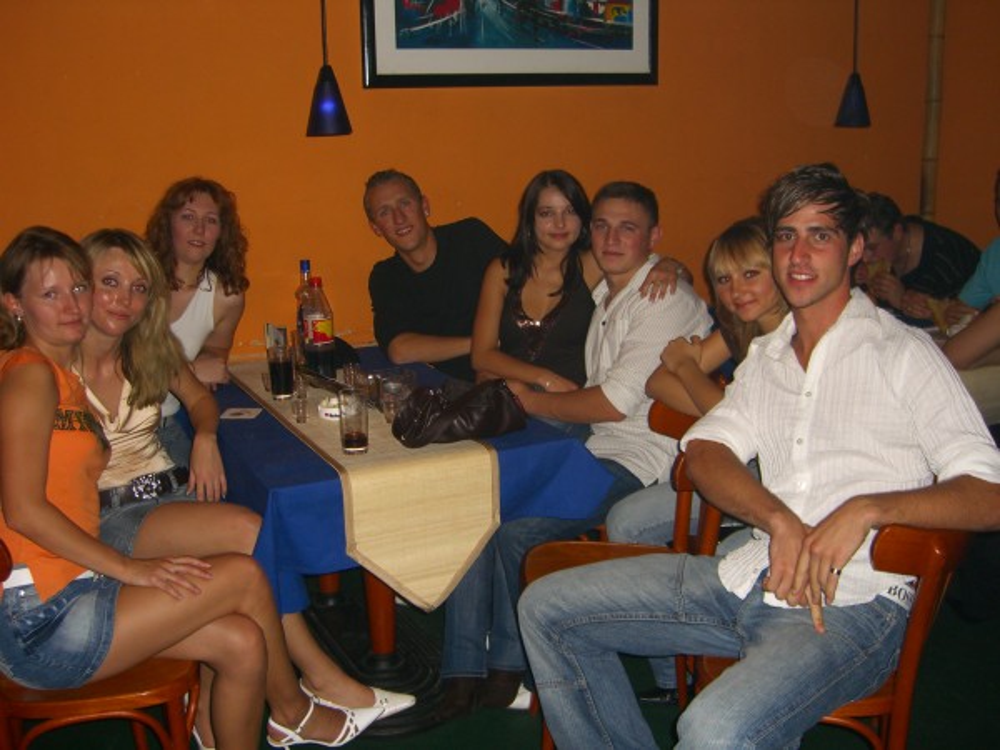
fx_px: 1098
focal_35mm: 38
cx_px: 500
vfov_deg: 37.7
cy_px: 375
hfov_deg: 49.0
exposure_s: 1/60
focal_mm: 7.9
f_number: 2.8
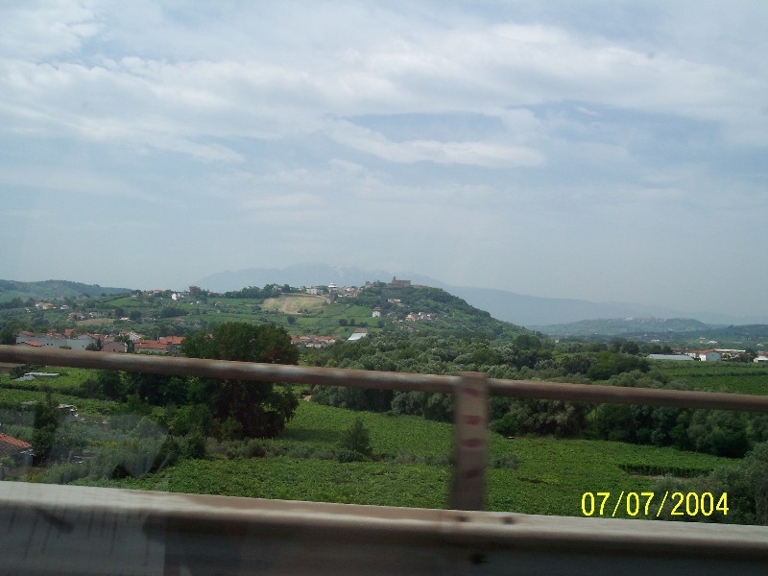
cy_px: 288
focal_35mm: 38
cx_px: 384
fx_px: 843
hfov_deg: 49.0
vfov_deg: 37.7
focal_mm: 8
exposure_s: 1/1000
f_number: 4.8
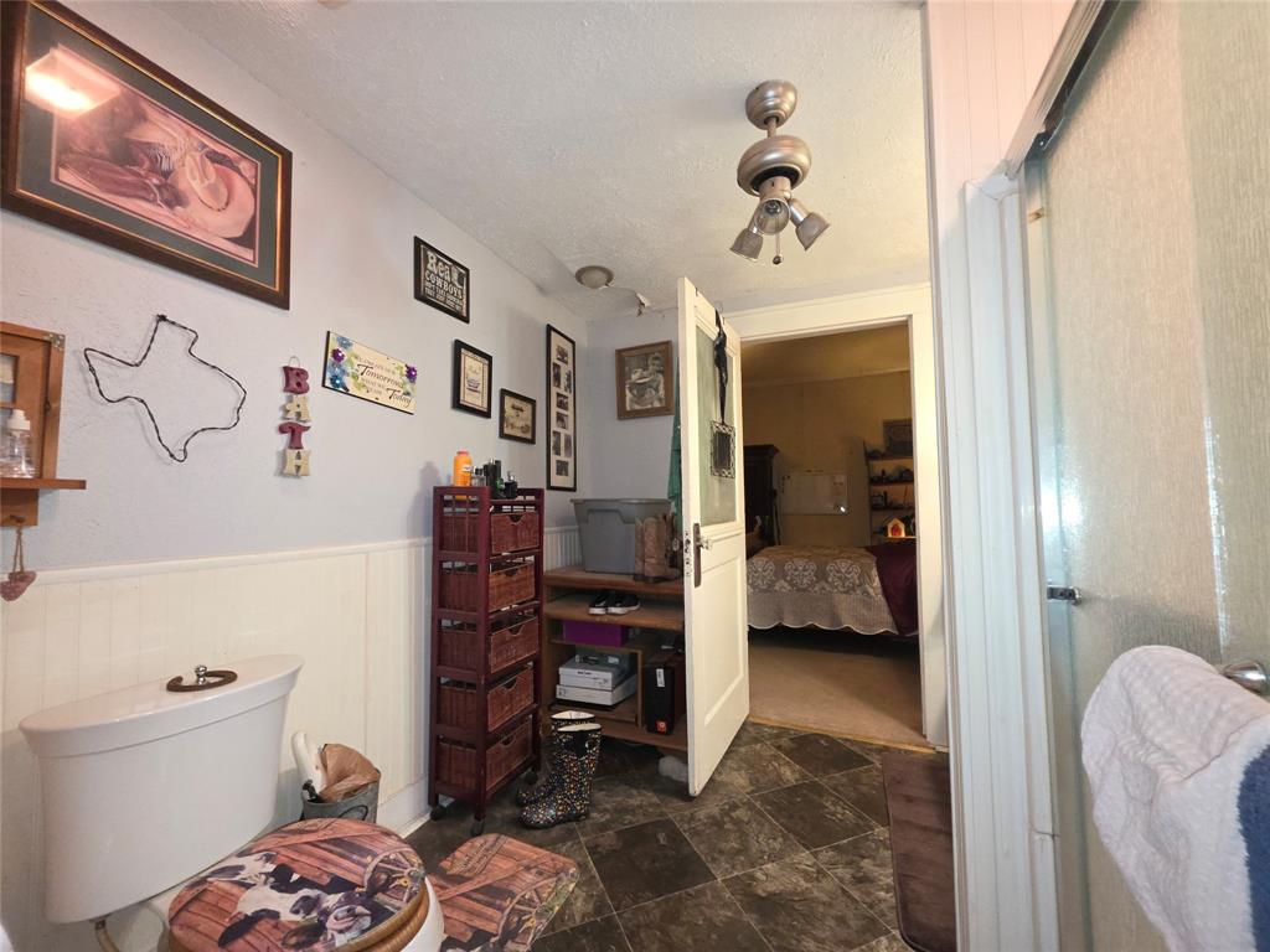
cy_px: 476
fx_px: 477
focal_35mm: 13
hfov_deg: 106.2
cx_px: 635
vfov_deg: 89.9
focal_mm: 2.2
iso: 250
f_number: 1.9
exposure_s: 1/40
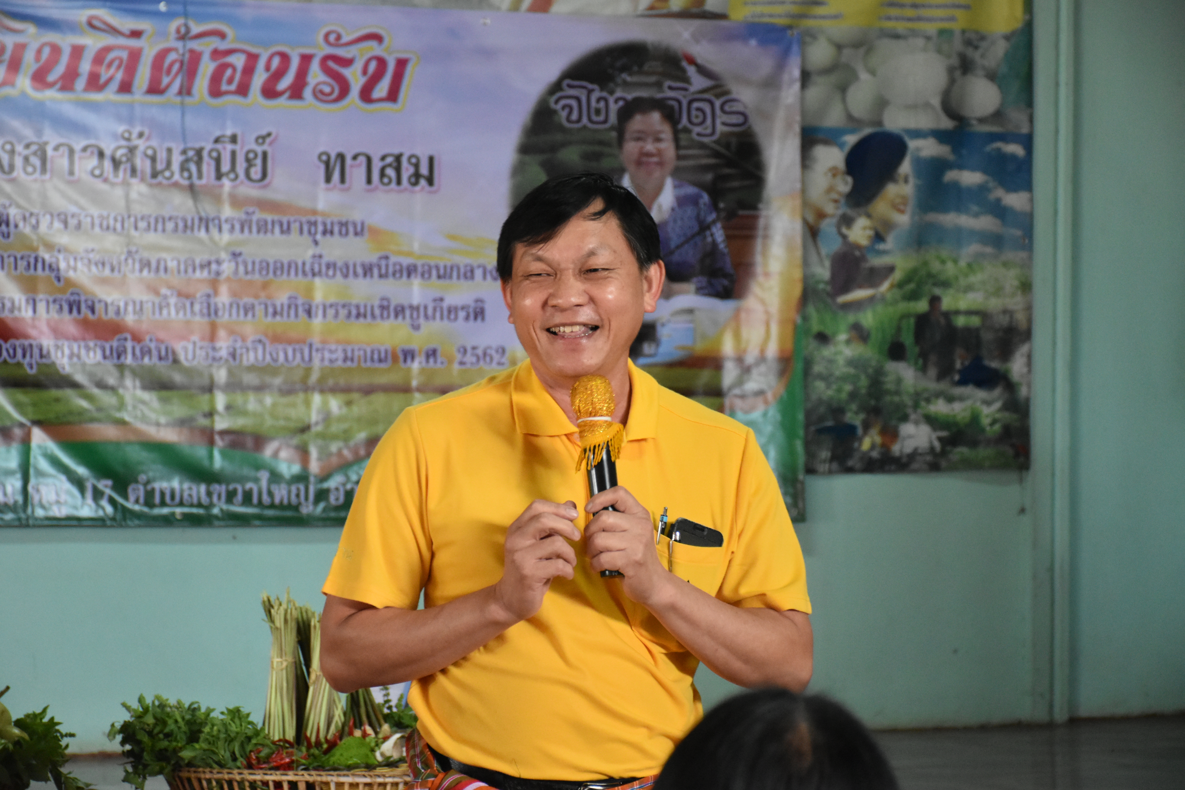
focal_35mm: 105
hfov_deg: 19.5
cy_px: 395
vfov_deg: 13.0
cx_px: 592
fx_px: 3456
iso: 3600
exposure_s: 1/60
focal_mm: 70
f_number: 5
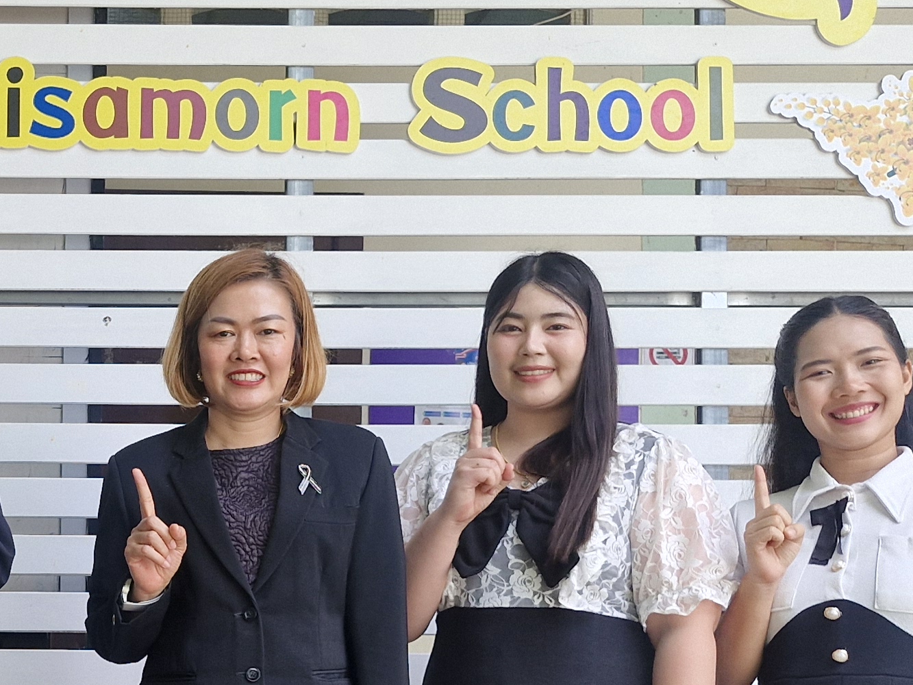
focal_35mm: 69
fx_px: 1820
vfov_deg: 20.9
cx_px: -77
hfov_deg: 26.1
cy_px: 610
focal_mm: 5.54
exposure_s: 1/214
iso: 50
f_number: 1.8
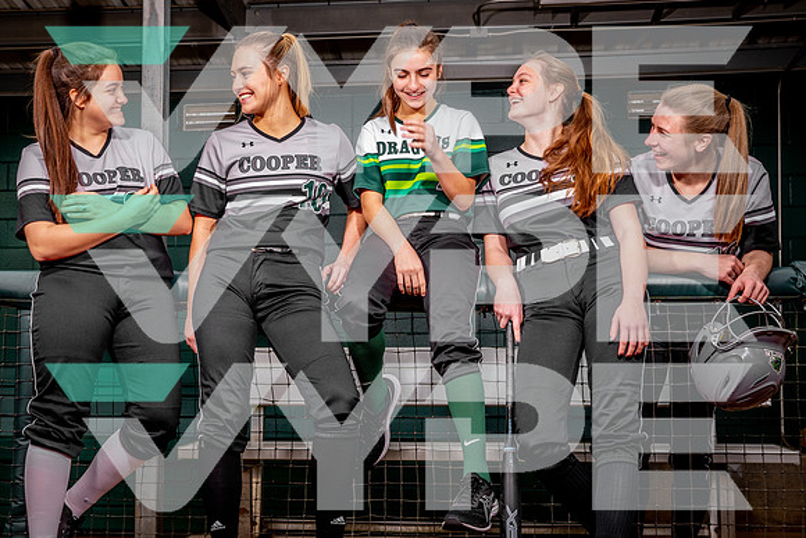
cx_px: 361
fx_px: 1036
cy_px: 303
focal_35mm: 46
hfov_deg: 42.5
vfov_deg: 29.1
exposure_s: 1/125
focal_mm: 36
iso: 100
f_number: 8
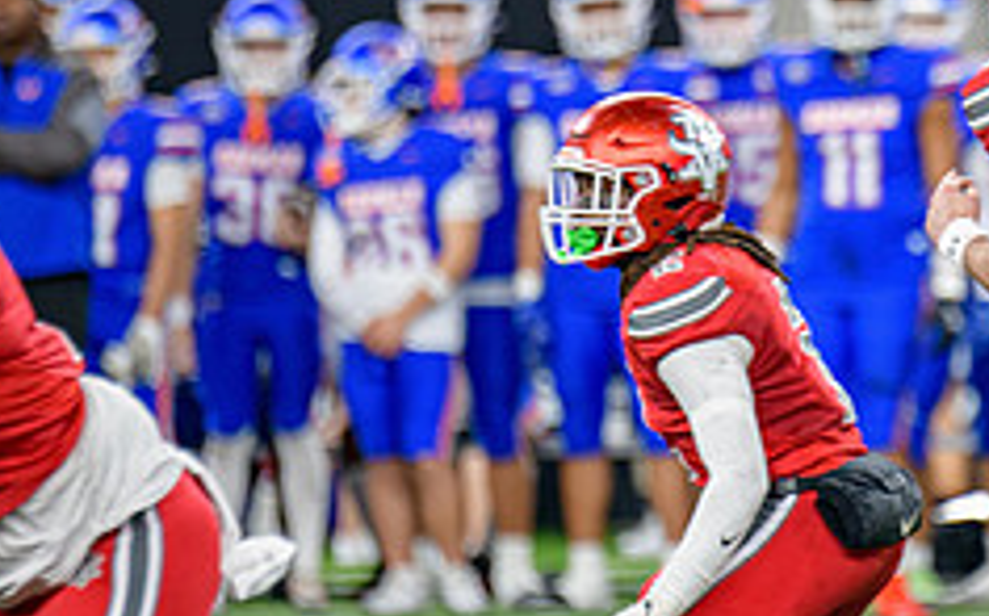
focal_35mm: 752
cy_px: 274
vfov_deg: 1.7
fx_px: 20250
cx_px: 847
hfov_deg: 2.8
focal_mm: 300
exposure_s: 1/400
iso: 1000
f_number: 2.8
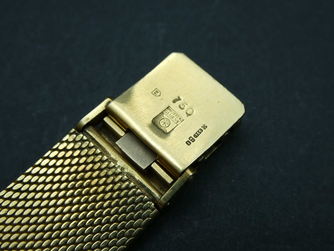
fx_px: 550
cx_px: 167
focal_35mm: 57
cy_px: 126
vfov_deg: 25.7
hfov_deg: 33.8
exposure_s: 1/160
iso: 80
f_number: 4.2
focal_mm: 10.3
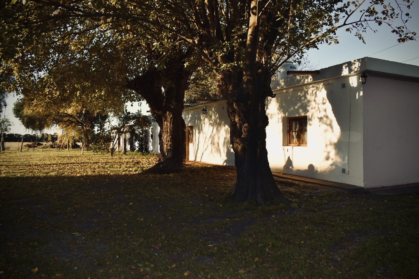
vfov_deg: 47.9
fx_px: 314
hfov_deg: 67.4
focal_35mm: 27
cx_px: 210
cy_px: 140
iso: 100
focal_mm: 18
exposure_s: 1/160
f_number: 6.3
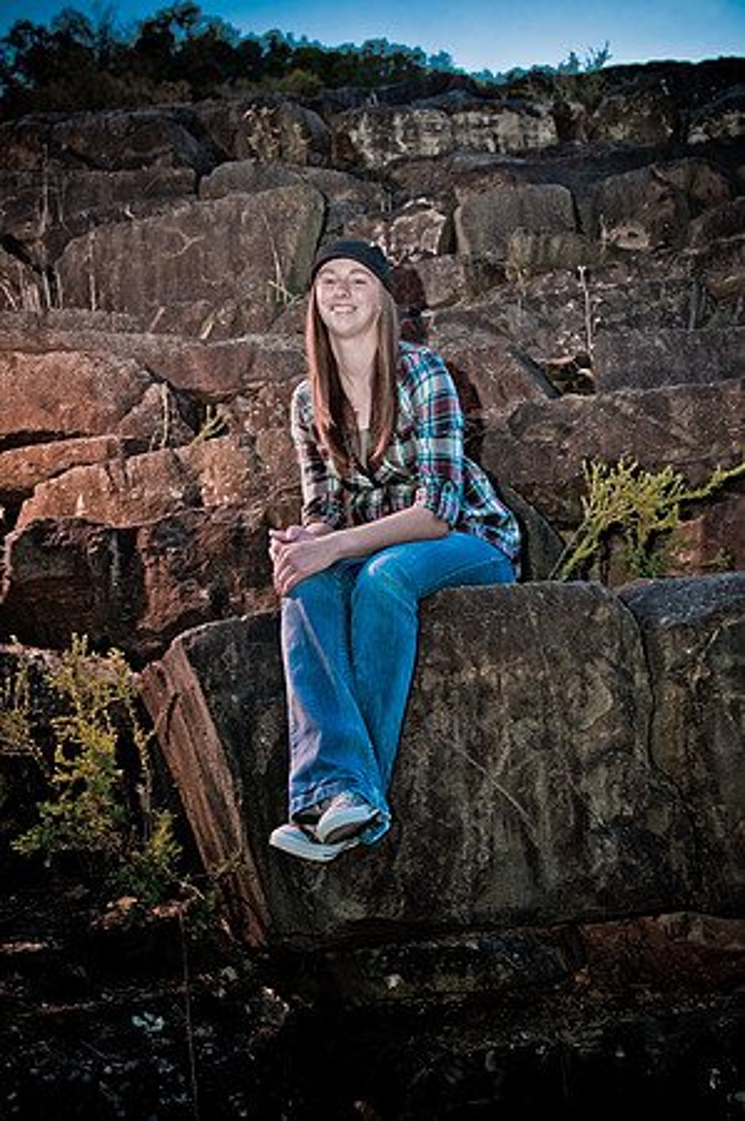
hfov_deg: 31.8
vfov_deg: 46.4
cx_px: 372
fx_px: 1307
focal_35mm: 42
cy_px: 560
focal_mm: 28
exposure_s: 1/60
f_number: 2.8
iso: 100
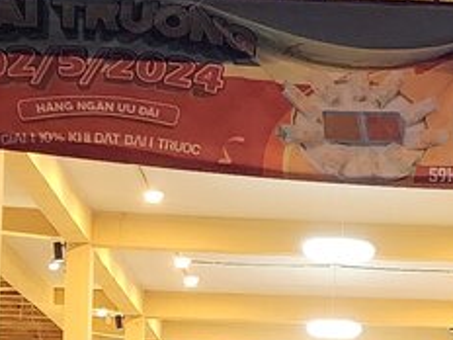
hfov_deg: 13.6
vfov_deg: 10.2
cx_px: 478
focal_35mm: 143
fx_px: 1871
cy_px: 385
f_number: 1.8
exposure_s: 1/100
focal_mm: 6.4
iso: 800
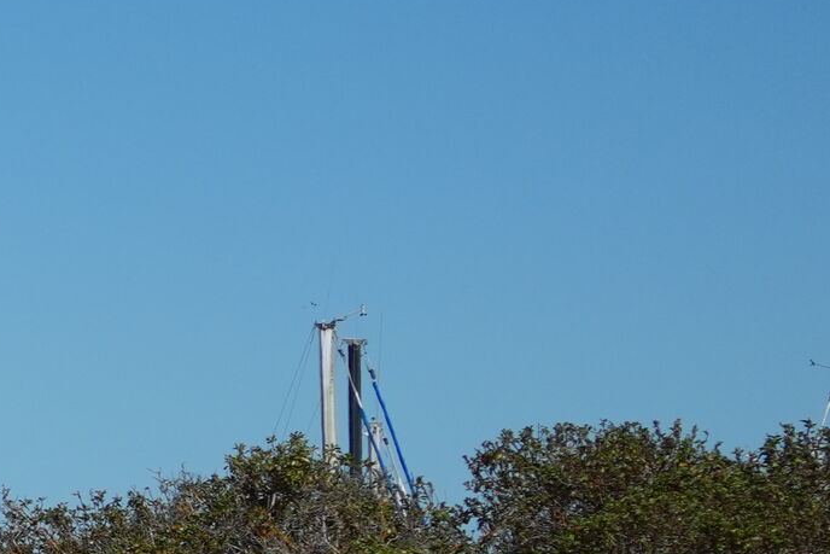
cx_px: -1775
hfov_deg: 6.0
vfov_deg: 4.3
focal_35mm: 314
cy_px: 911
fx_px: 7240
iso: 320
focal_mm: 50
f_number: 4.5
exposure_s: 1/3200
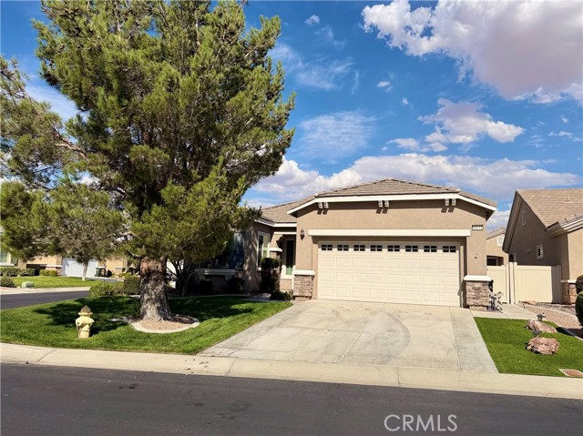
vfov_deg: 56.8
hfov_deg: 71.6
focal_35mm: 24
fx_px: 404
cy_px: 218
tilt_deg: +6.9
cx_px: 292
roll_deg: -1.8
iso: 80
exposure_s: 1/9091
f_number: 1.78
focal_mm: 6.76
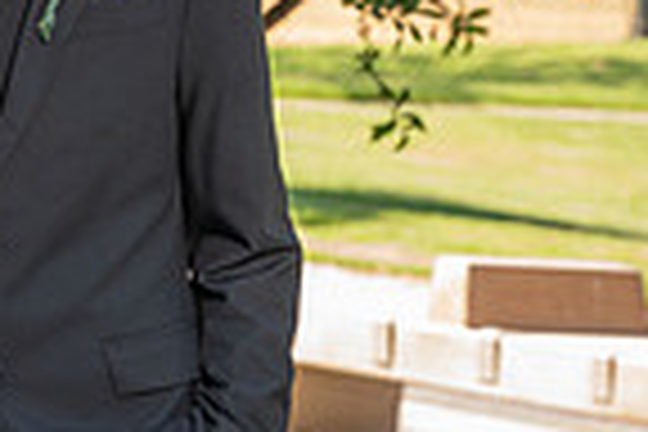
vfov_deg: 5.6
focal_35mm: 244
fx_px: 4392
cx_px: -549
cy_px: -20
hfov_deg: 8.1
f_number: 5
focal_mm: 60.4
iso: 80
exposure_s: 1/125
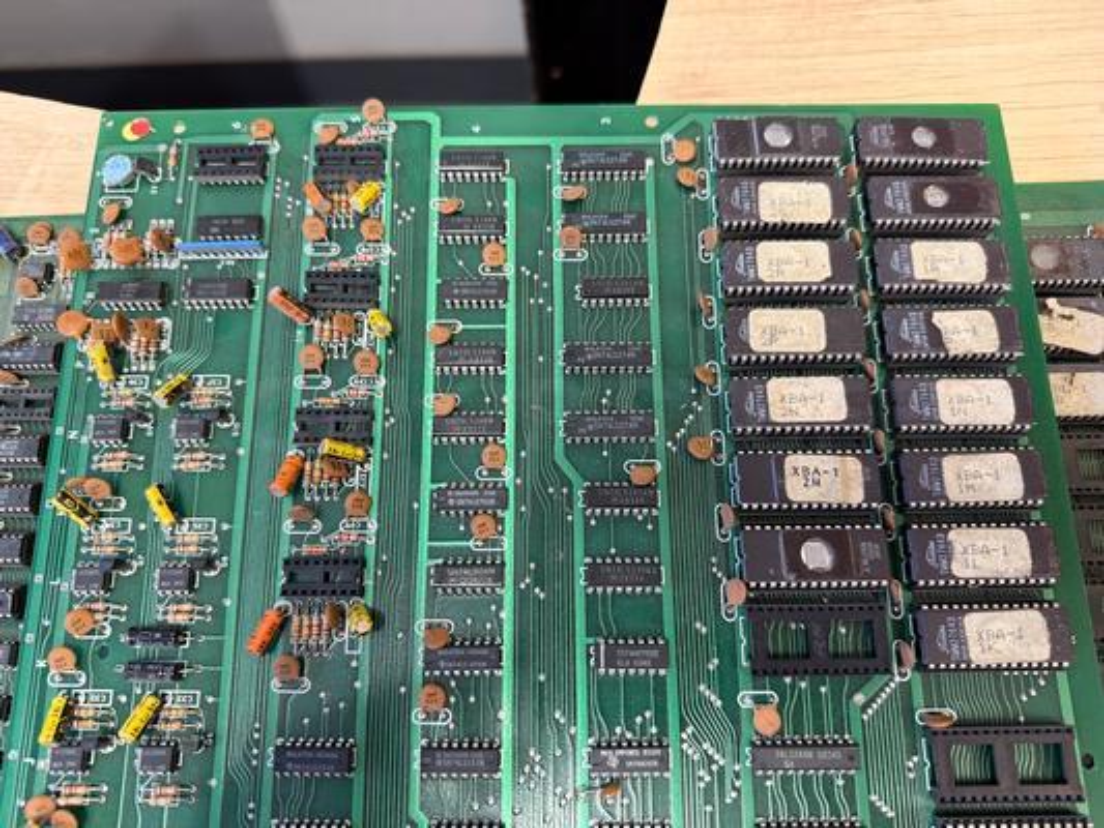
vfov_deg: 56.8
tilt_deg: -73.8
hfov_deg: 71.6
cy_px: 414
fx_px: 766
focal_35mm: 24
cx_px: 552
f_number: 1.78
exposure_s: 1/60
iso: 320
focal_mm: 6.76
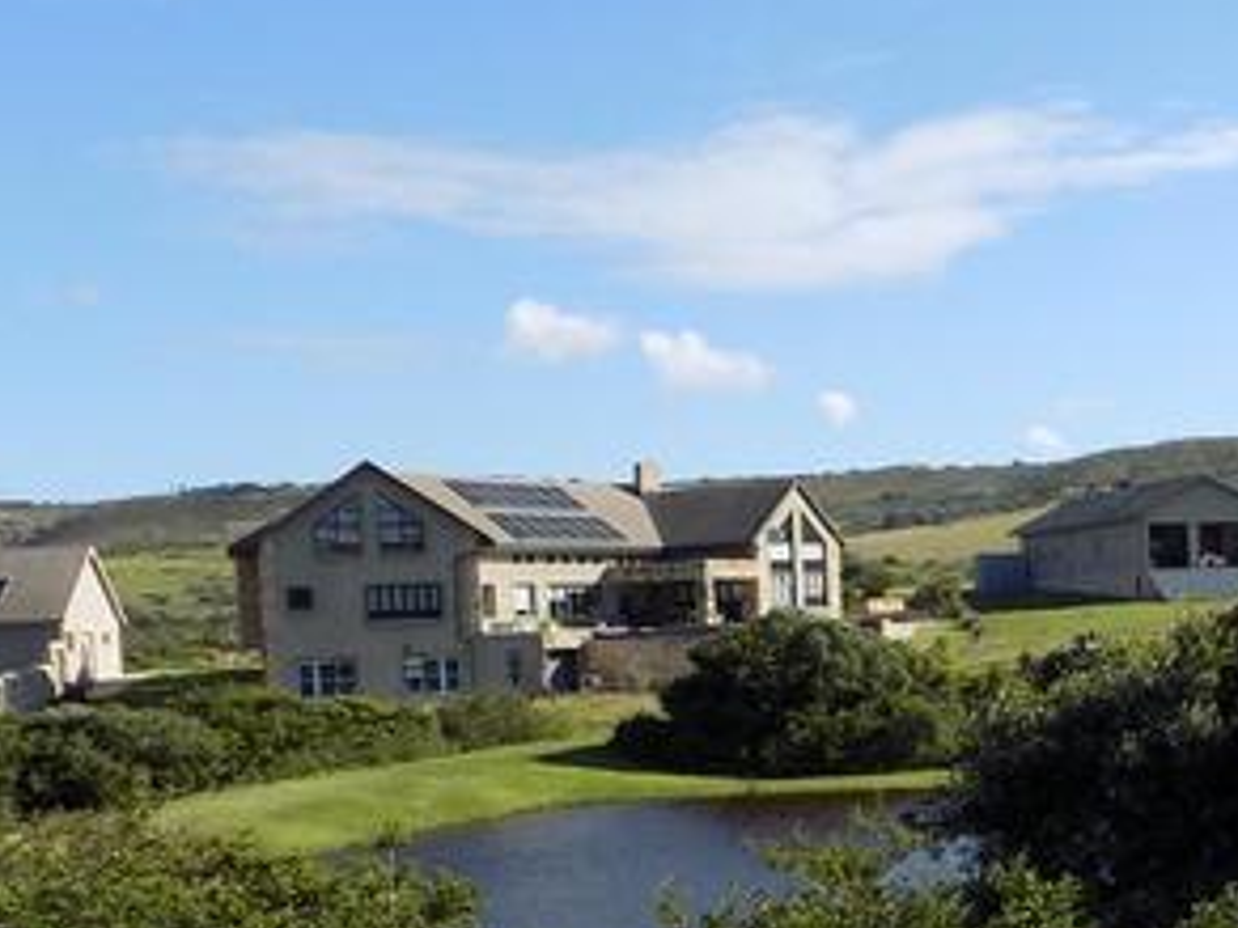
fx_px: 2253
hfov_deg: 28.7
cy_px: 763
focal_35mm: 63
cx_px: 1251
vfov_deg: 22.9
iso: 80
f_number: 3.1
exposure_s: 1/800
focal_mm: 4
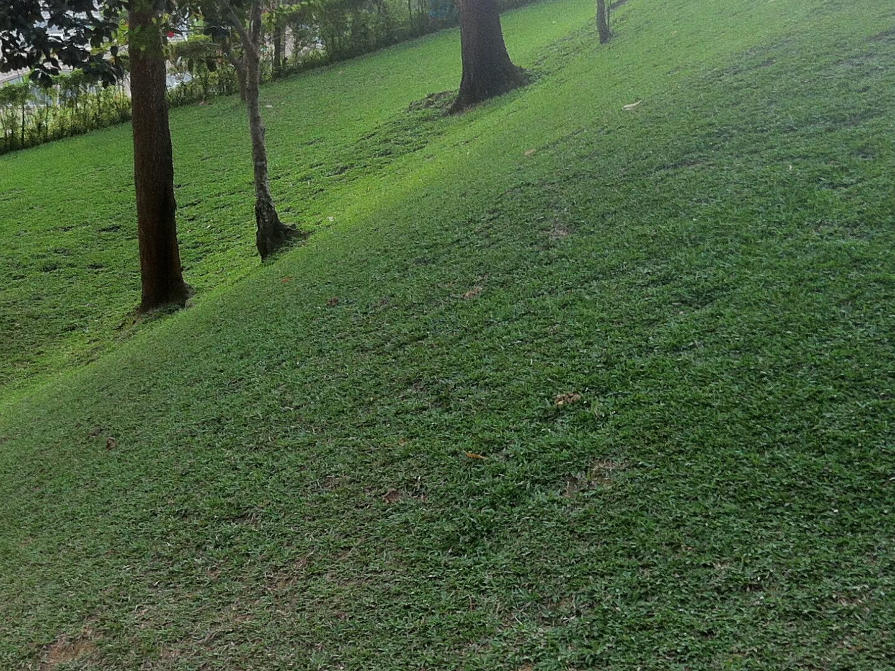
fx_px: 1603
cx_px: 220
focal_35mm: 62
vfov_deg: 23.6
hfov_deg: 30.7
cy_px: 279
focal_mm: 3.85
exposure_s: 1/120
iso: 125
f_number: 2.8
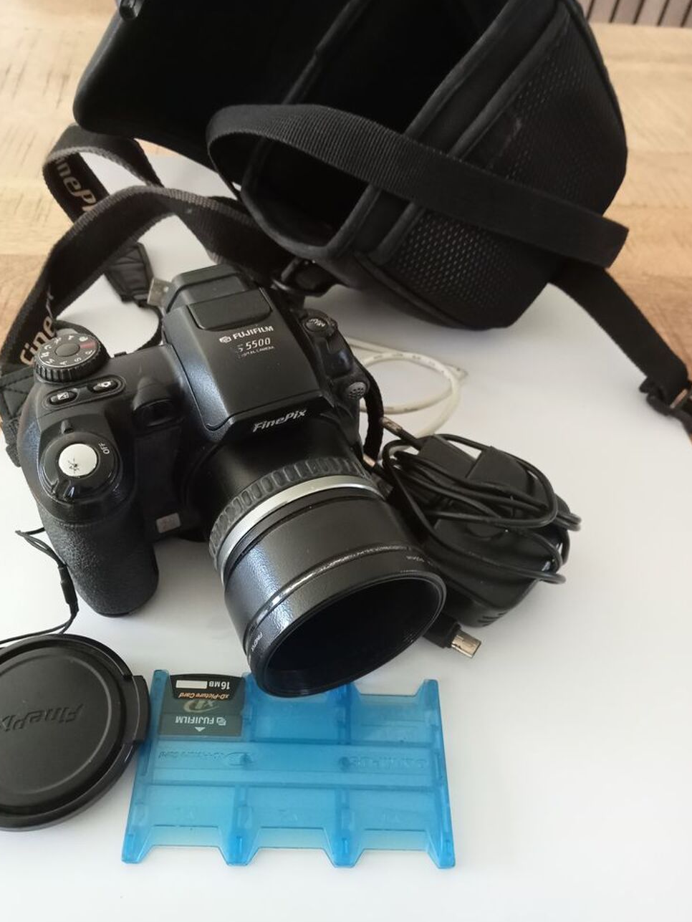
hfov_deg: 48.2
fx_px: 773
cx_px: 341
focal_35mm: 29
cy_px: 459
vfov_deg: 61.6
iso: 887
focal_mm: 3.46
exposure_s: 1/33.3
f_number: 2.2
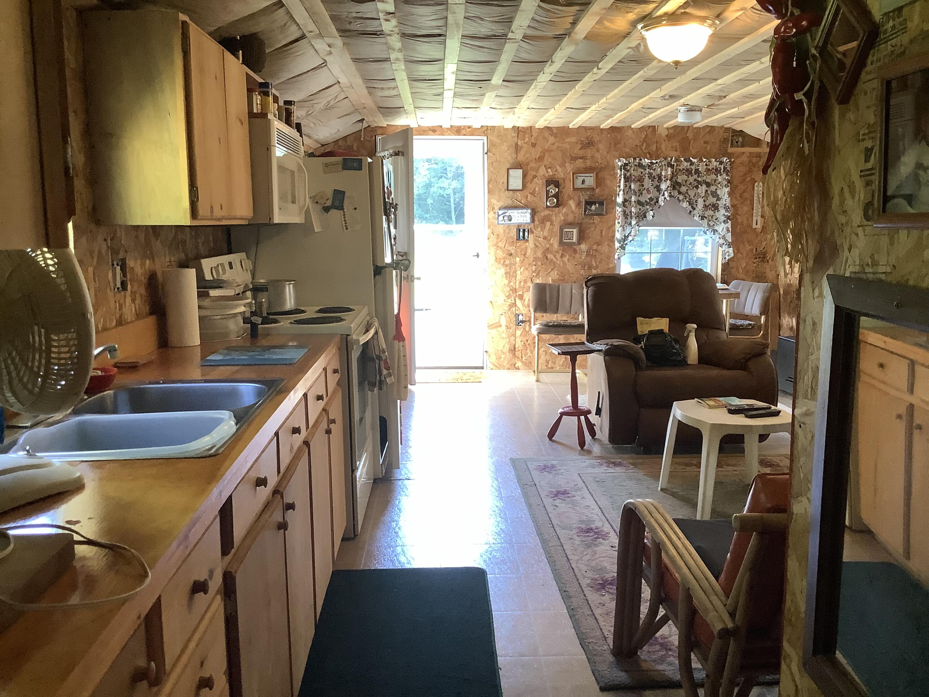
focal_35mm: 31
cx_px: 464
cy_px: 348
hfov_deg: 58.4
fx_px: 832
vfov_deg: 45.4
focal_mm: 3.3
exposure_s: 1/60
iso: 160
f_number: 2.4
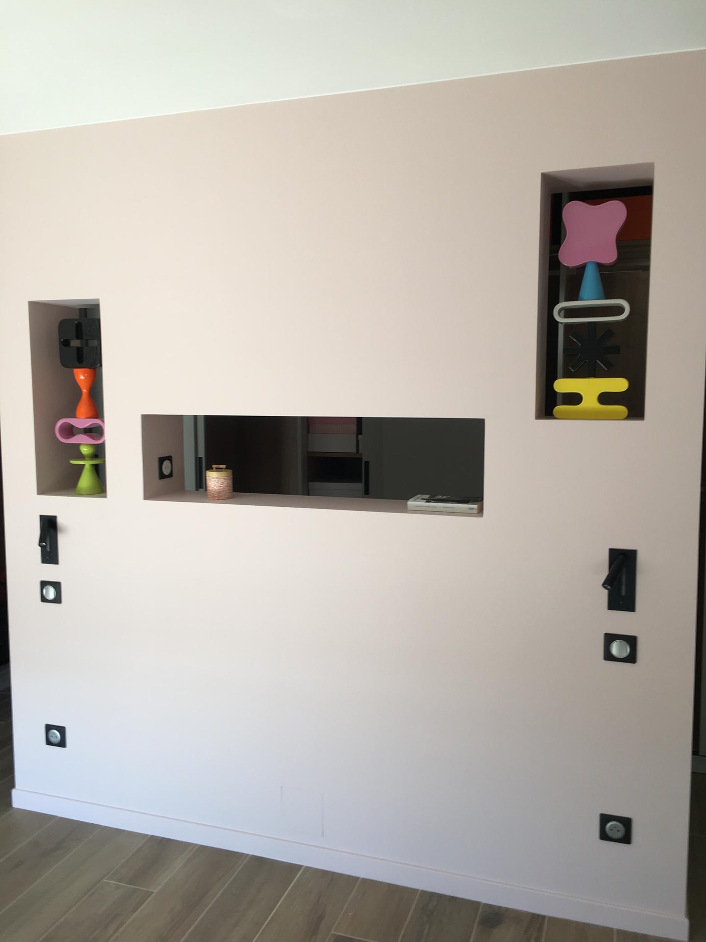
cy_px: 471
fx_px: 789
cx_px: 353
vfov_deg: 61.7
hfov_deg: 48.2
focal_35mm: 29
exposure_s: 1/50
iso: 25
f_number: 2.2
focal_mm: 4.15
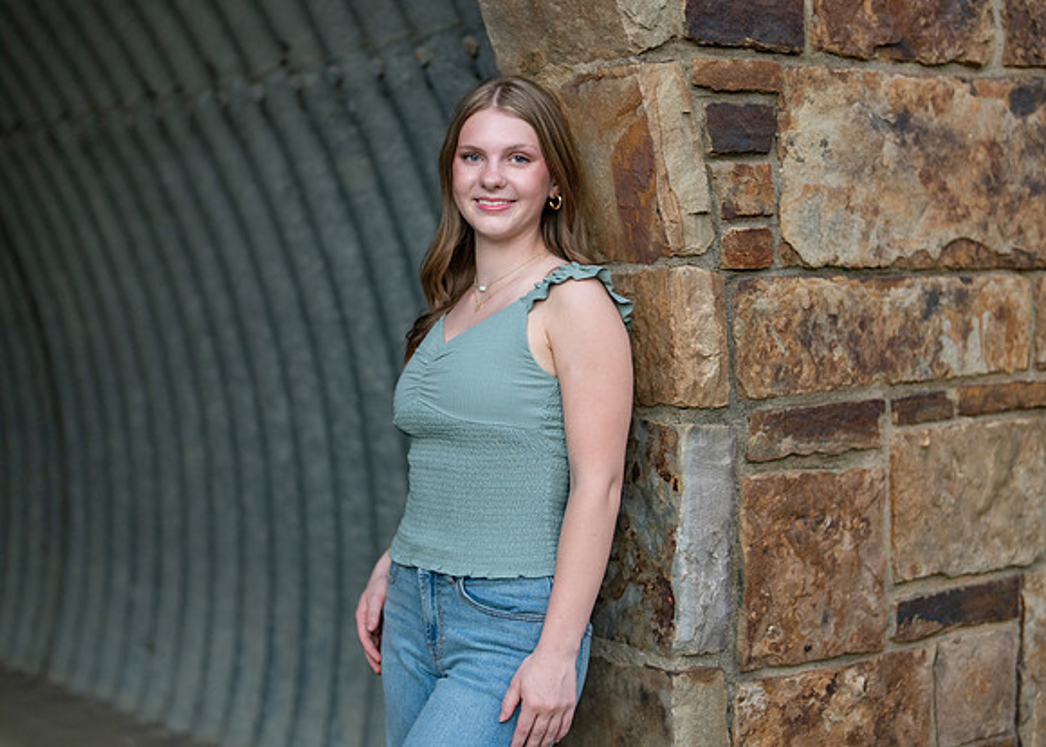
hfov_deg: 32.7
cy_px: 335
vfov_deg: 23.6
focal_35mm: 60
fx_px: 1783
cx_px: 518
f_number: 1.2
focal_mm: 50
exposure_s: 1/400
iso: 400
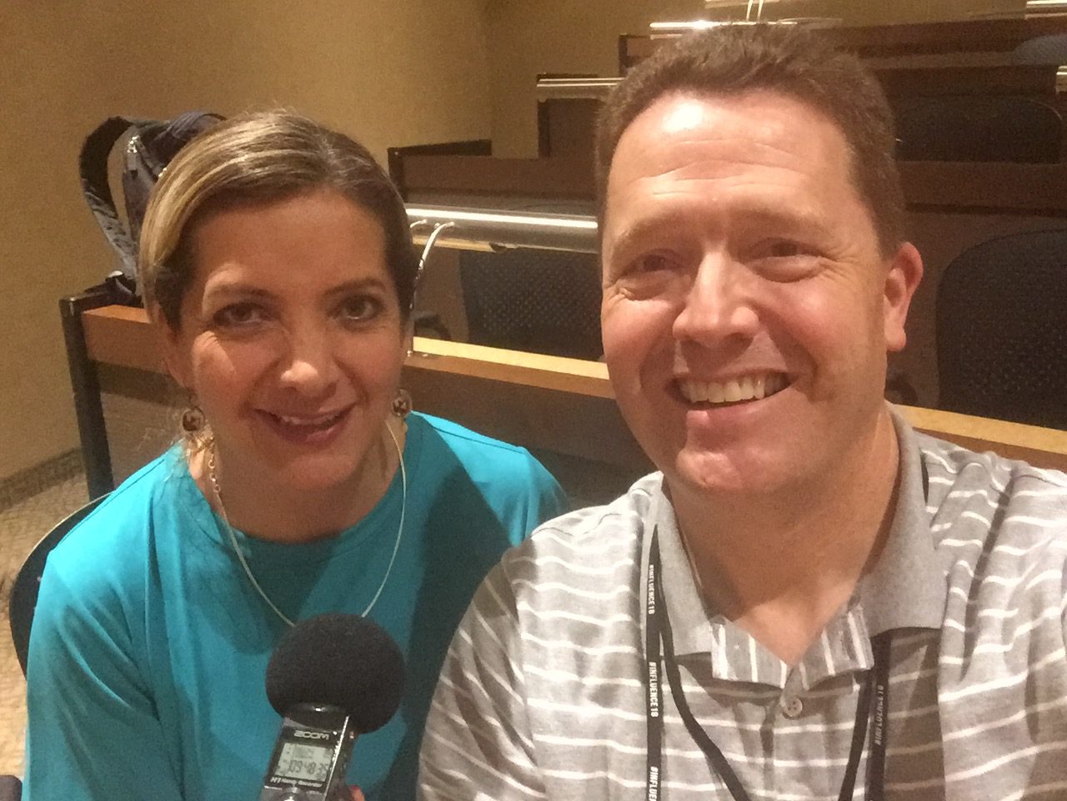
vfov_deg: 45.4
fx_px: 956
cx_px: 534
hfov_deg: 58.4
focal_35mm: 31
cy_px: 400
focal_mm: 2.65
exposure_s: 1/15
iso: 640
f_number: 2.2
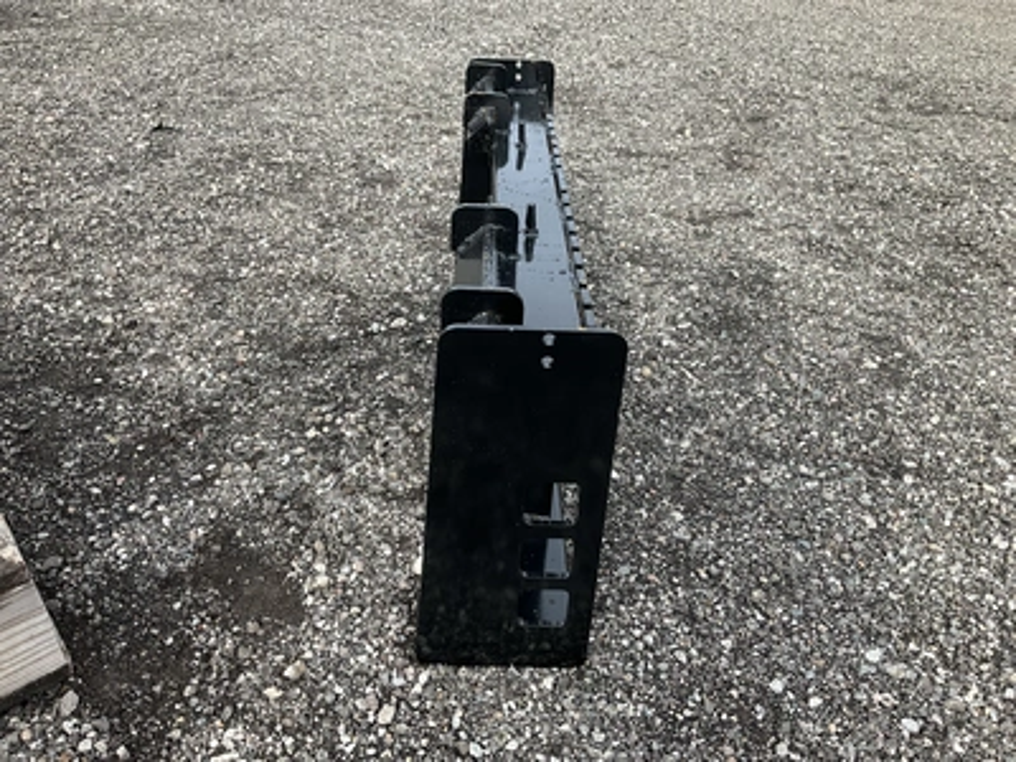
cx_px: 508
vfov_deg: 48.2
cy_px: 381
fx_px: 851
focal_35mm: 29
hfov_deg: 61.7
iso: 25
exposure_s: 1/491
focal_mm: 3
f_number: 1.8
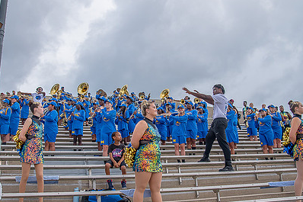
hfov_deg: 54.4
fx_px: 294
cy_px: 109
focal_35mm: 35
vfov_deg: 37.8
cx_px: 140
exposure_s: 1/250
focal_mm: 24
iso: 400
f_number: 4
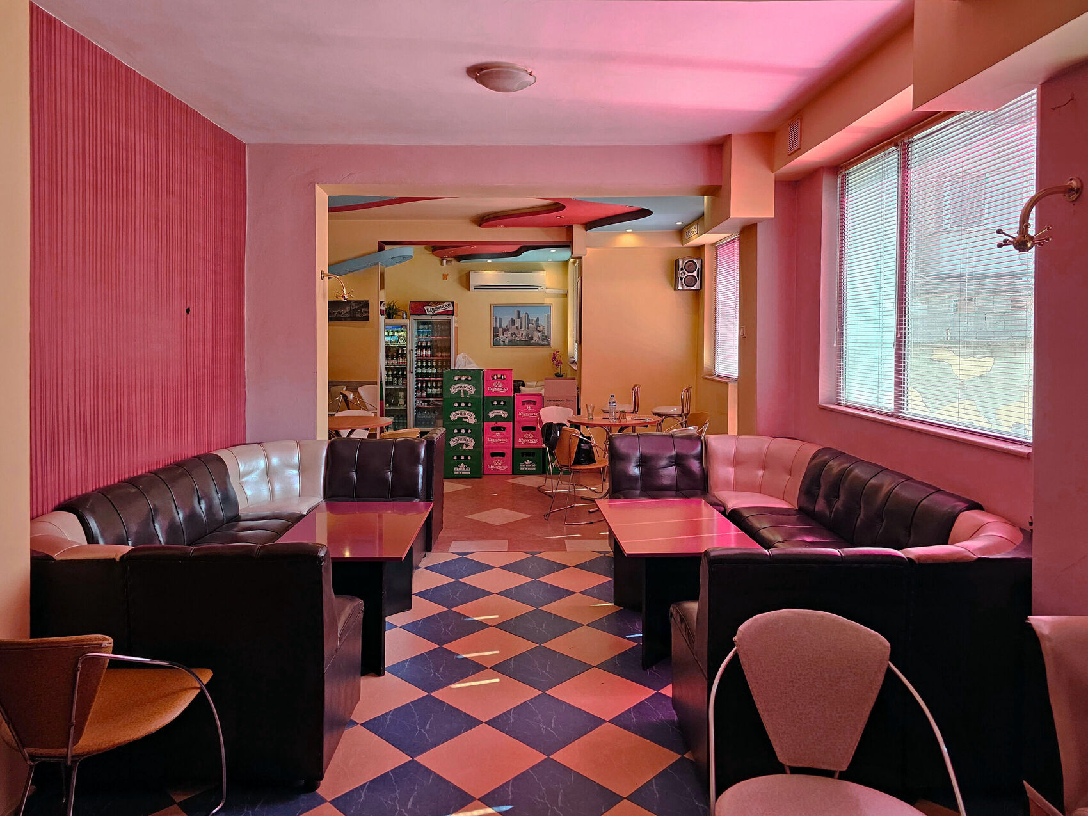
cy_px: 408
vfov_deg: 58.9
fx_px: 723
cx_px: 544
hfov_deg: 73.9
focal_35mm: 23
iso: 200
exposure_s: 1/180
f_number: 1.7
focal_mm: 6.3
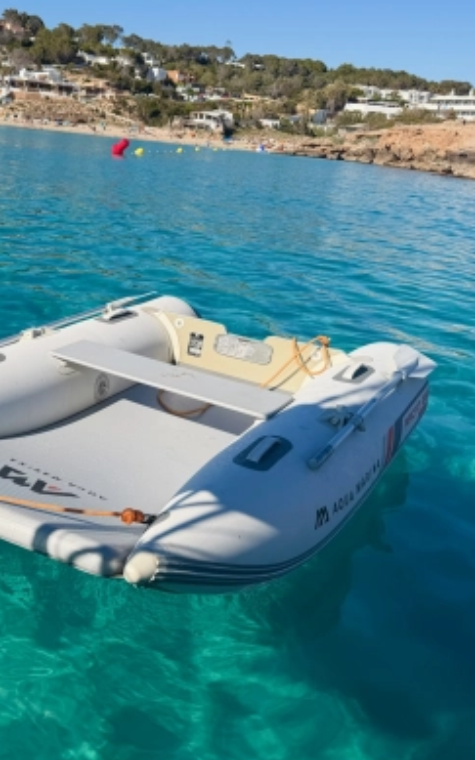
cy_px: 376
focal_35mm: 36
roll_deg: -5.2
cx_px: 70
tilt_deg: -17.7
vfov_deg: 54.0
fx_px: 746
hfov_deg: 33.9
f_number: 1.78
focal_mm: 6.76
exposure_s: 1/5714
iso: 80
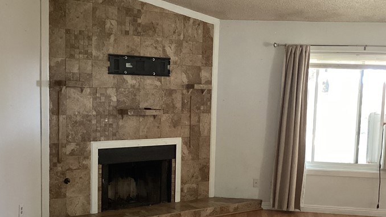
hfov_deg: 40.5
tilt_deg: -8.0
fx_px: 522
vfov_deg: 23.4
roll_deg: -2.0
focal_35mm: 51
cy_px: 146
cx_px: 214
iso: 320
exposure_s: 1/40
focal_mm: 3.3
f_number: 2.4
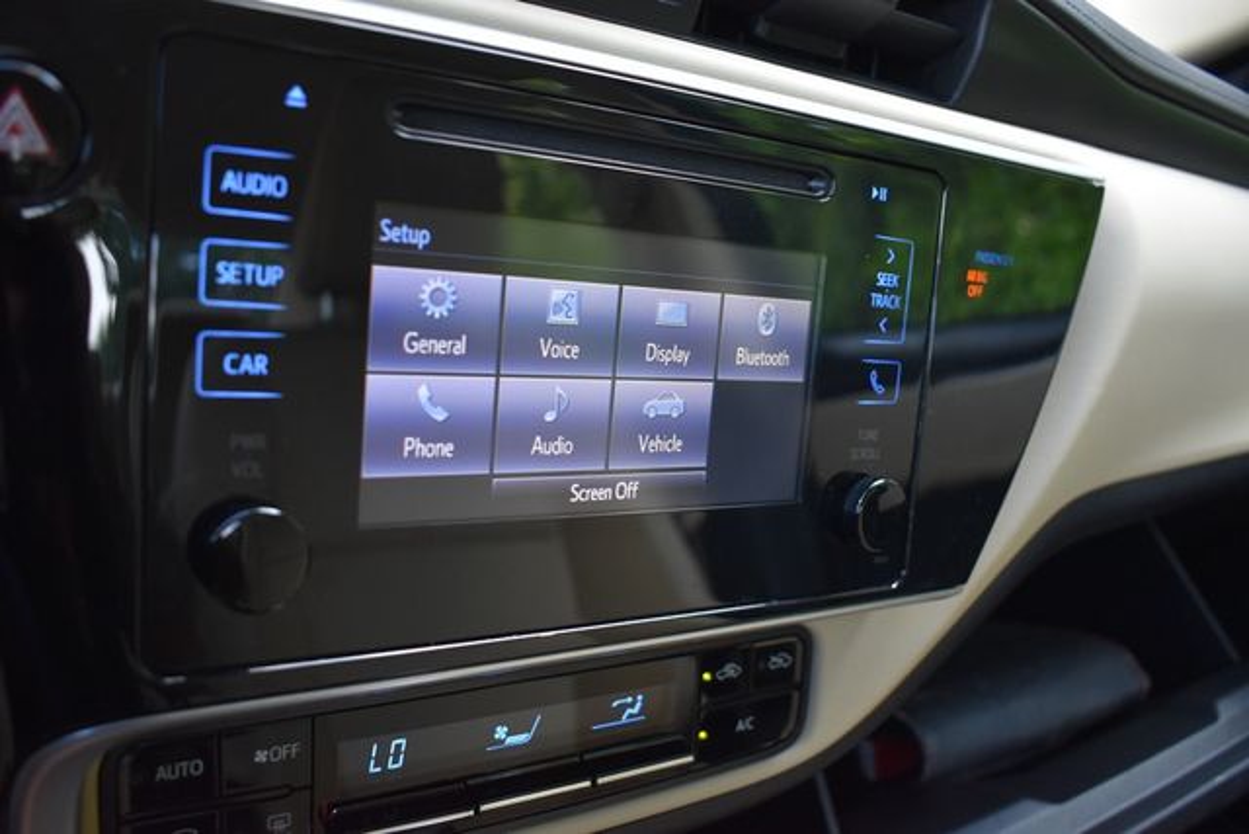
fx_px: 1093
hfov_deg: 59.5
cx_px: 624
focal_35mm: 32
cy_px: 417
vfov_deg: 41.7
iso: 800
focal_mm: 21
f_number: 3.8
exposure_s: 1/160
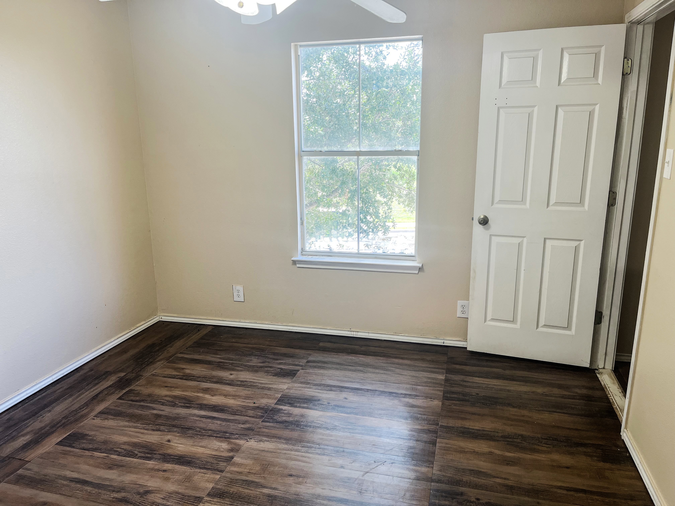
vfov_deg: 53.1
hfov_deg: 67.3
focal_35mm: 26
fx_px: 507
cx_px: 338
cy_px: 253
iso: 64
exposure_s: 1/120
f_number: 1.6
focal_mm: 5.1
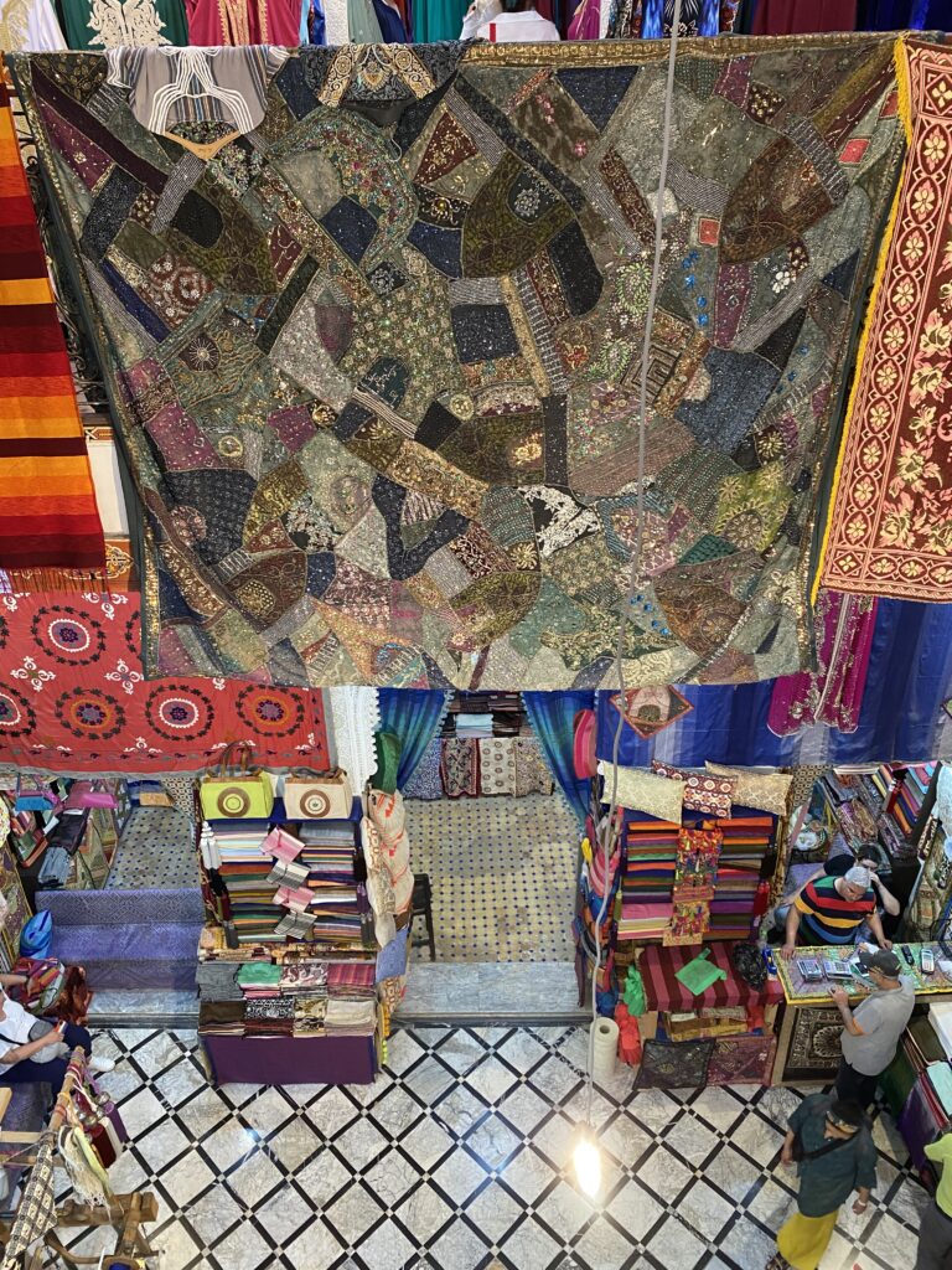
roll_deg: +1.7
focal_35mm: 26
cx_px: 476
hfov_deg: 53.1
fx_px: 953
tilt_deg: -31.6
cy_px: 635
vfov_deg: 67.3
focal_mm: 4.25
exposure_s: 1/50
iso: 200
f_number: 1.8
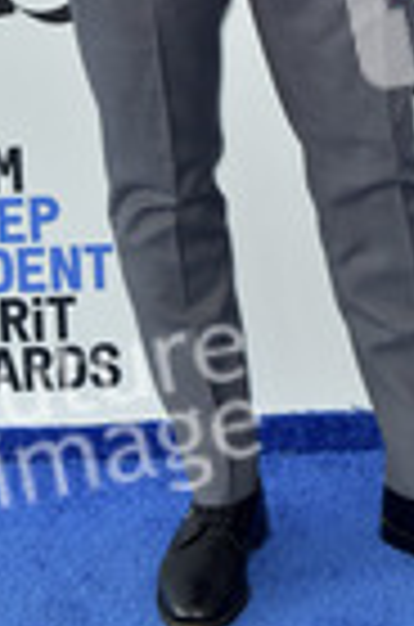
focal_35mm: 202
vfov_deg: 10.0
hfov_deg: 6.8
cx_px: 164
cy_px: -243
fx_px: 3502
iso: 500
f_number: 6.3
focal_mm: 70
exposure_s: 1/320
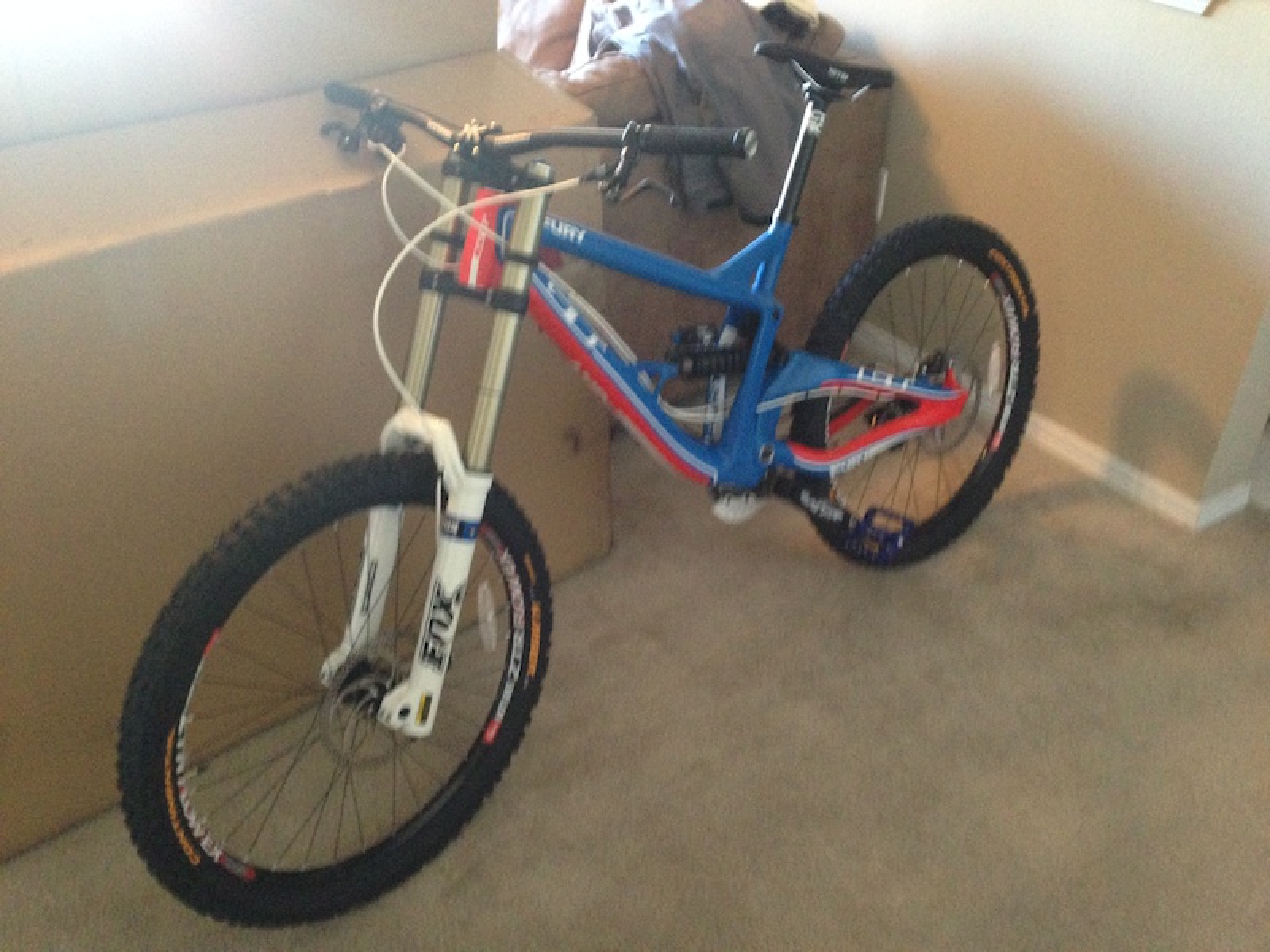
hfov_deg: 55.4
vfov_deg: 42.9
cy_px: 476
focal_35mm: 33
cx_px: 635
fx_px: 1211
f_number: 2.4
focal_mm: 4.12
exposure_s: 1/20
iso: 400
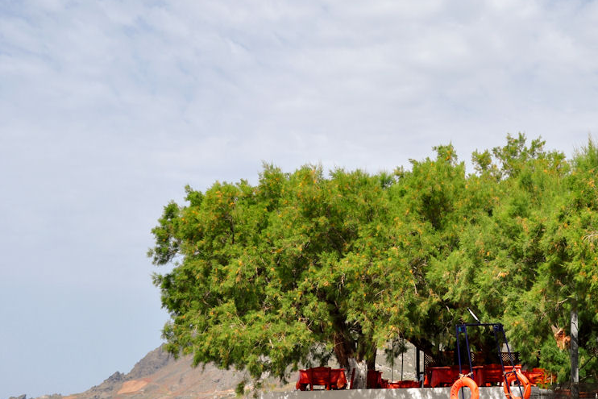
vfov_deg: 16.1
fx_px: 1409
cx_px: 451
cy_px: 235
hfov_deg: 23.7
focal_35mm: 85
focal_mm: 35
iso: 200
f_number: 10
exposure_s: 1/400
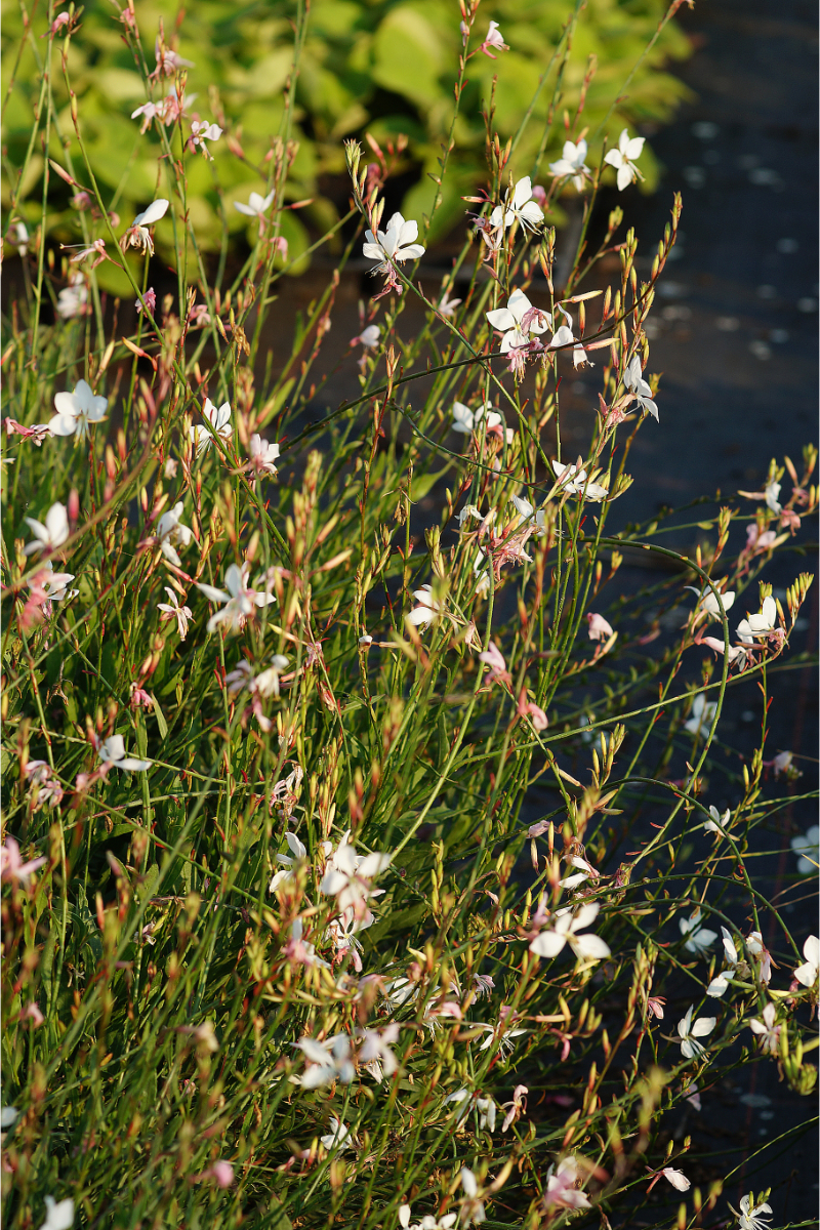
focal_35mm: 150
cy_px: 615
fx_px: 5125
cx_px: 410
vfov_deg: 13.7
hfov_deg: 9.1
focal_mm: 100
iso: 100
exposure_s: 1/200
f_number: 5.6
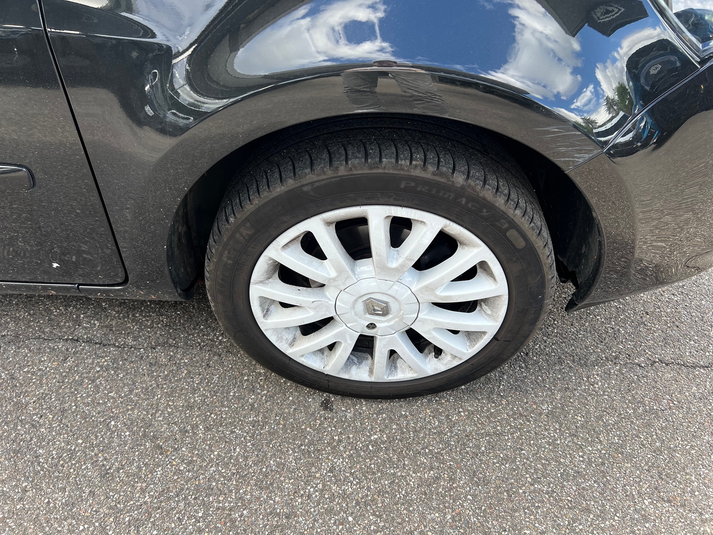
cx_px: 356
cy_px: 268
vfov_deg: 53.1
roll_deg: -0.4
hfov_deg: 67.3
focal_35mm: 26
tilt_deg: -44.6
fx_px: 536
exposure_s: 1/380
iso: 50
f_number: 1.5
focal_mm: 5.7
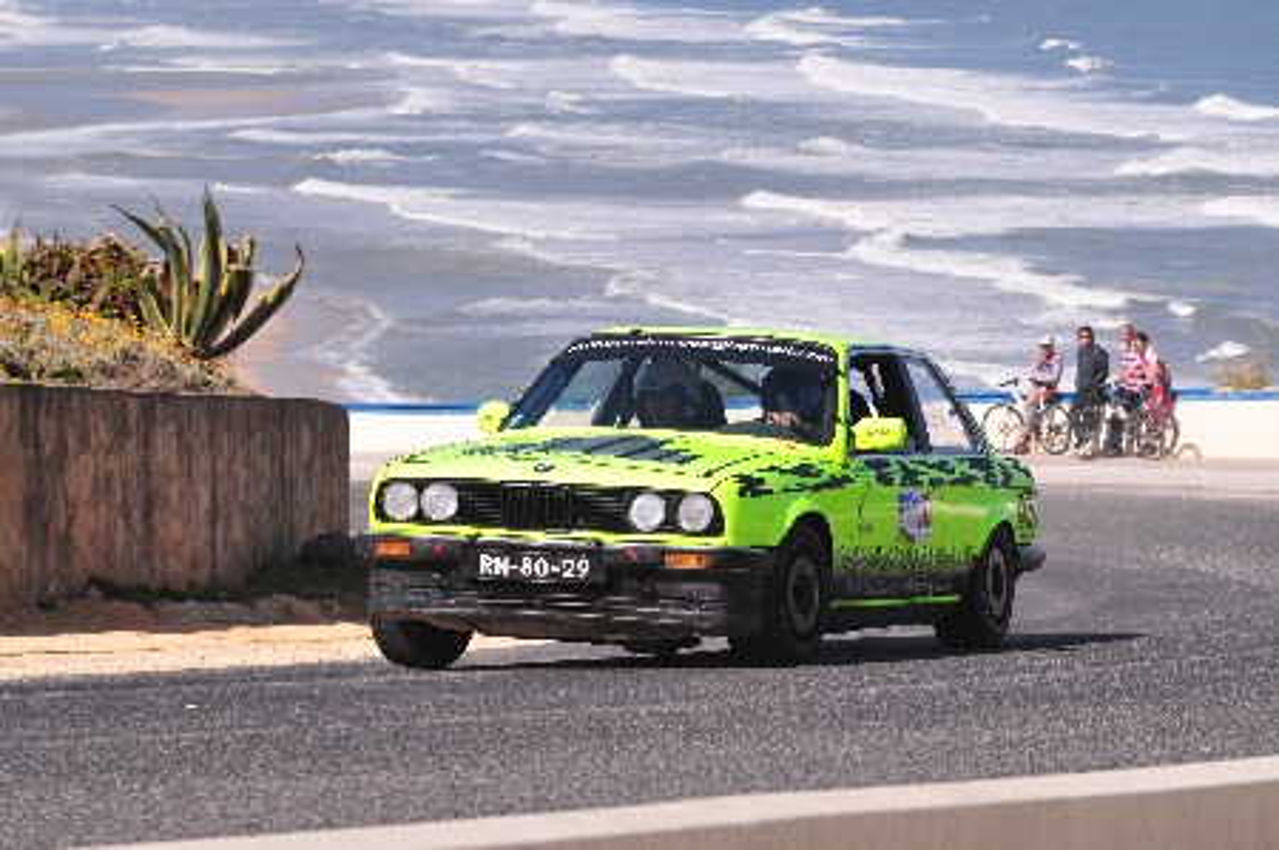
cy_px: 425
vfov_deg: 8.7
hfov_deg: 13.1
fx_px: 5589
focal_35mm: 158
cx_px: 640
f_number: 6.3
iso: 250
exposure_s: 1/800
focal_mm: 105
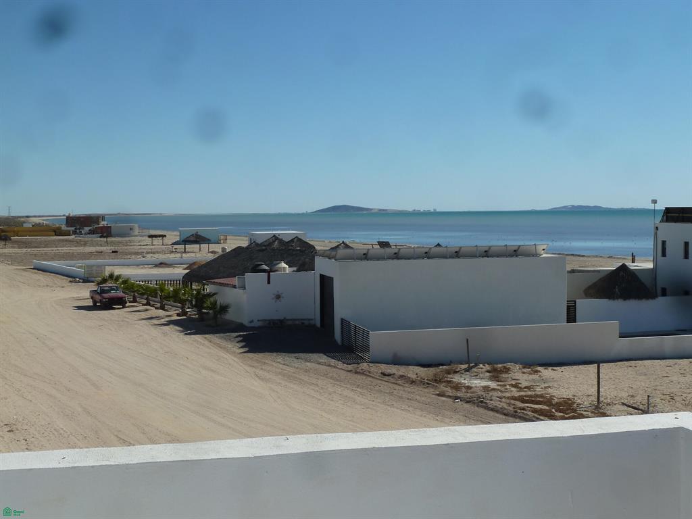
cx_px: 346
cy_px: 260
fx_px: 960
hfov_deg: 39.7
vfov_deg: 30.3
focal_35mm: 48
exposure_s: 1/640
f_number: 5.6
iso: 80
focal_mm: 7.9
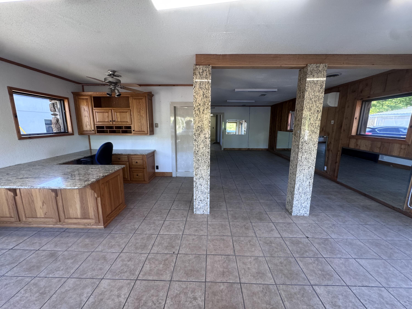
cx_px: 206
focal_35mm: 14
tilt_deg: -11.5
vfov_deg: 85.7
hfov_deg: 102.1
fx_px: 167
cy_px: 154
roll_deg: -0.7
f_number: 2.2
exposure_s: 1/120
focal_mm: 2.22
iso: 200
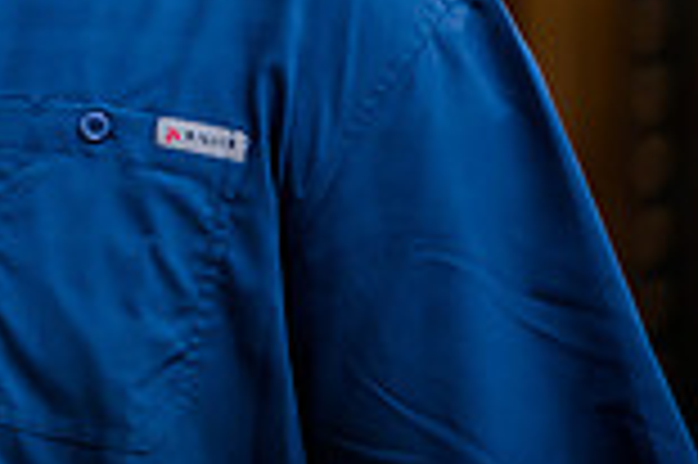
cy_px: -378
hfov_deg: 3.5
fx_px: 11485
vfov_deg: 2.3
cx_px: -720
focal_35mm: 593
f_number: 2.8
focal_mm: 140
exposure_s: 1/400
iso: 500
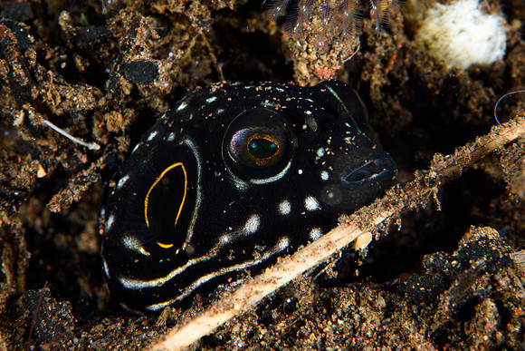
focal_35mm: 191
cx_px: 261
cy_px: 152
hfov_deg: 10.7
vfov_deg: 7.2
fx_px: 2793
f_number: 25
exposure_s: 1/250
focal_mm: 105
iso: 100
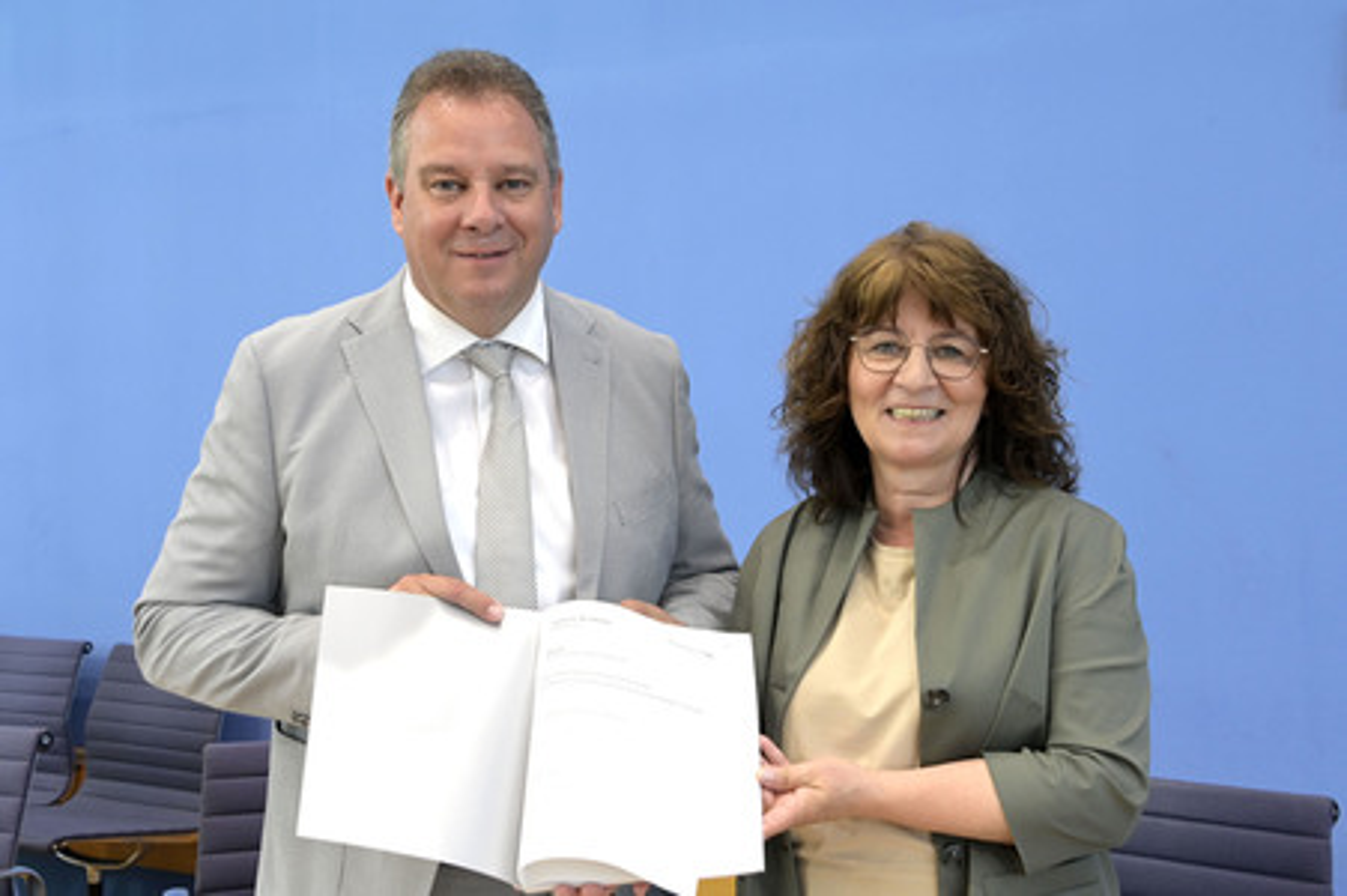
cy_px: 448
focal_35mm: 45
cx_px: 674
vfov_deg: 29.8
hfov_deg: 43.6
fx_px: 1682
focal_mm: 45
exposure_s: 1/500
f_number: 6.3
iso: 4000
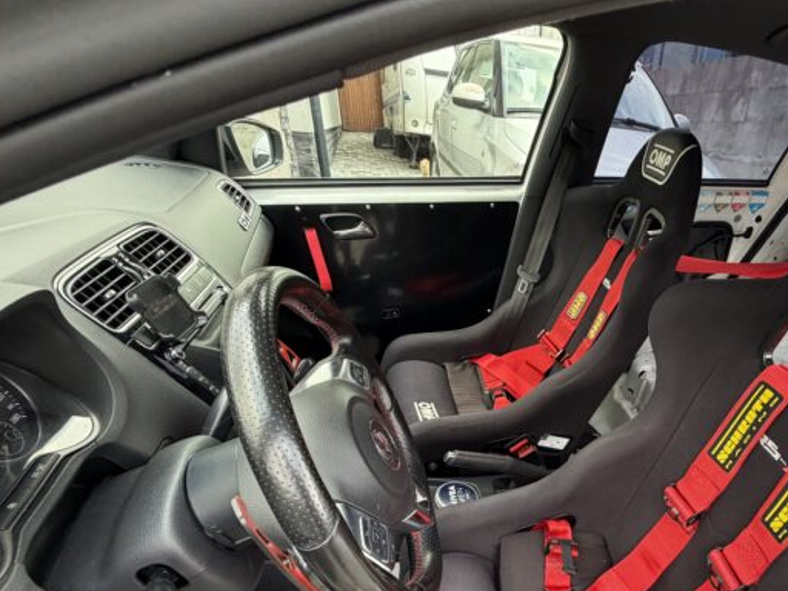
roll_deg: -5.5
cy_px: 437
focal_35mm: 21
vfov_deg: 60.3
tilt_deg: -31.9
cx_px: 553
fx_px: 478
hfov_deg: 75.4
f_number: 2.2
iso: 320
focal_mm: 2.22
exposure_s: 1/110
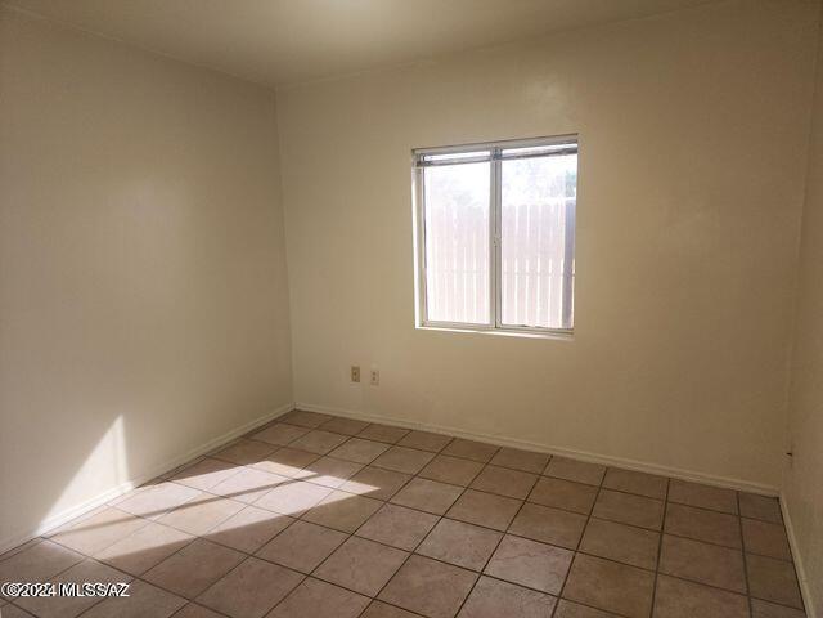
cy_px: 309
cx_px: 412
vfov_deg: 58.9
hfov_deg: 73.9
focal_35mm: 23
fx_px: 547
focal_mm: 6.4
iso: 100
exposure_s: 1/60
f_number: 1.8
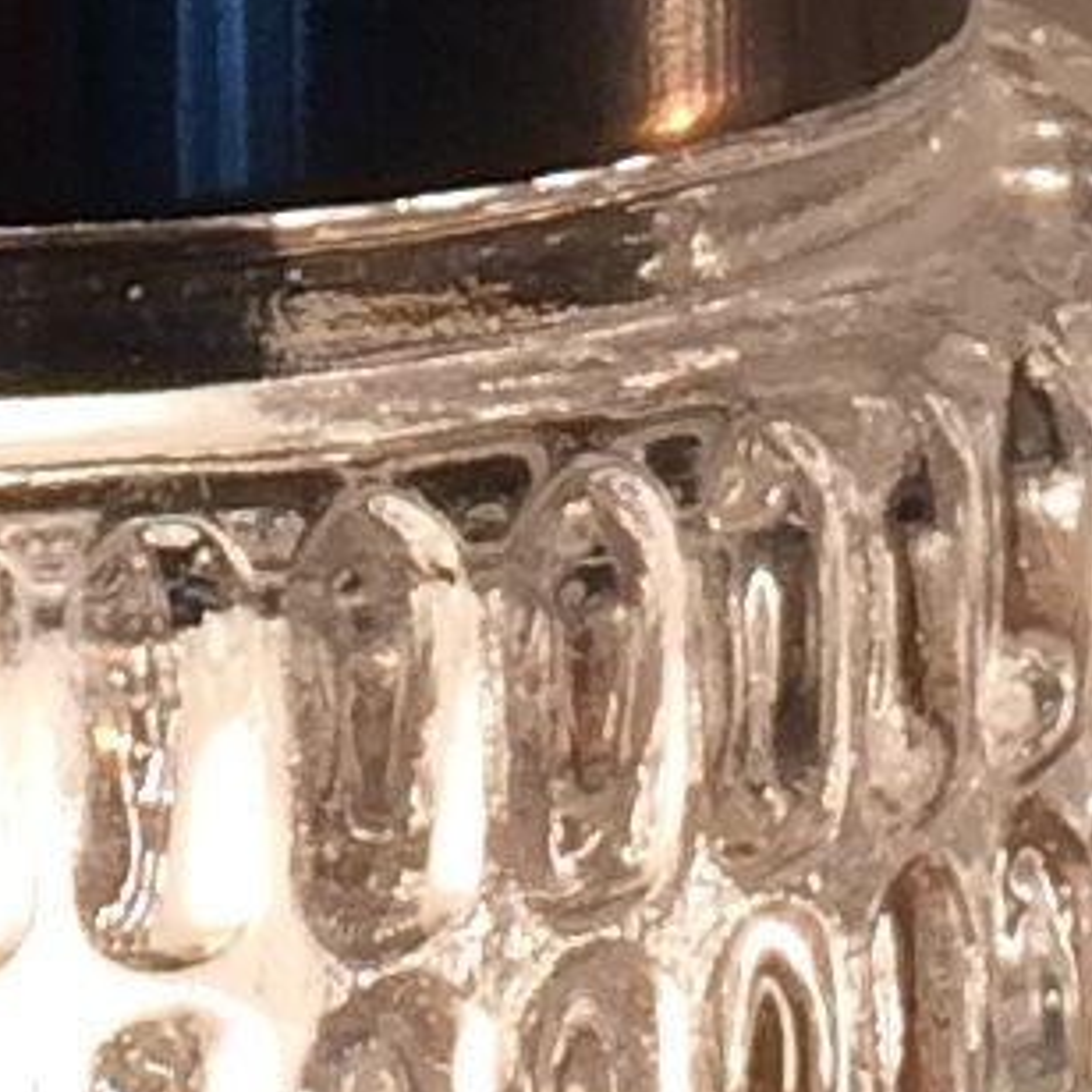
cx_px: 163
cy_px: -1535
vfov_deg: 6.2
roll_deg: +1.2
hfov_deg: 6.4
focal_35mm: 272
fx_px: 9708
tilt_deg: -6.5
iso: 32
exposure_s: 1/277
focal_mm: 4.15
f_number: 2.2
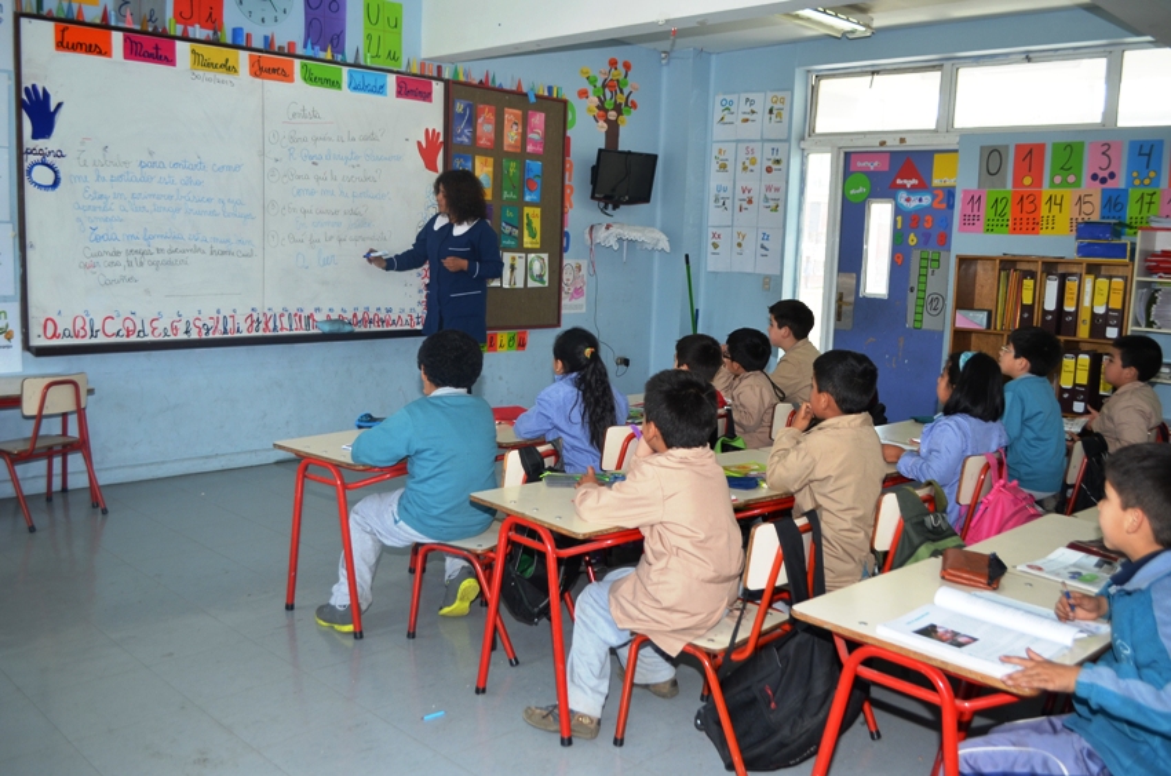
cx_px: 586
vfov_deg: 39.8
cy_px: 388
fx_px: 1071
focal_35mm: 33
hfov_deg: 57.3
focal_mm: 22
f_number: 5
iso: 200
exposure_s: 1/100
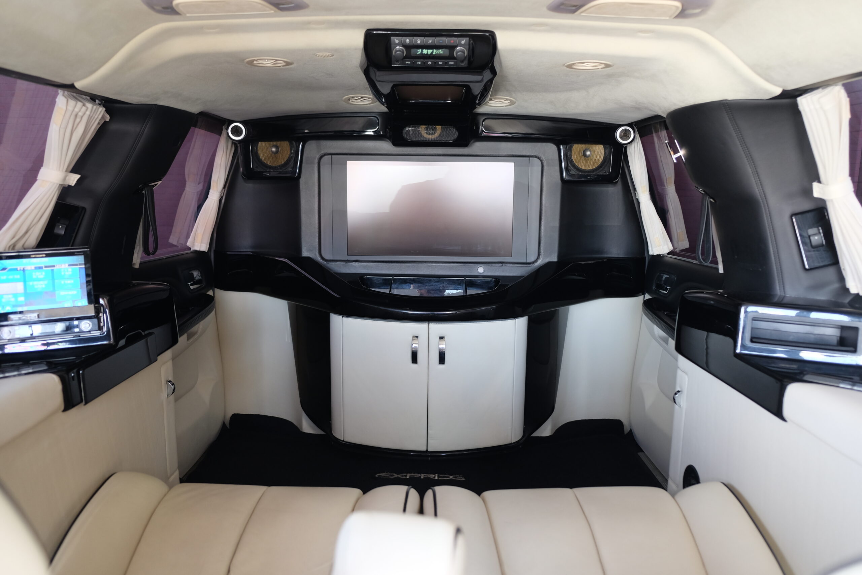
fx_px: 646
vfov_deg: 47.9
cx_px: 431
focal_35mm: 27
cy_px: 288
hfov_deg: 67.4
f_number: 2.8
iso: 400
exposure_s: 1/25
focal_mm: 18
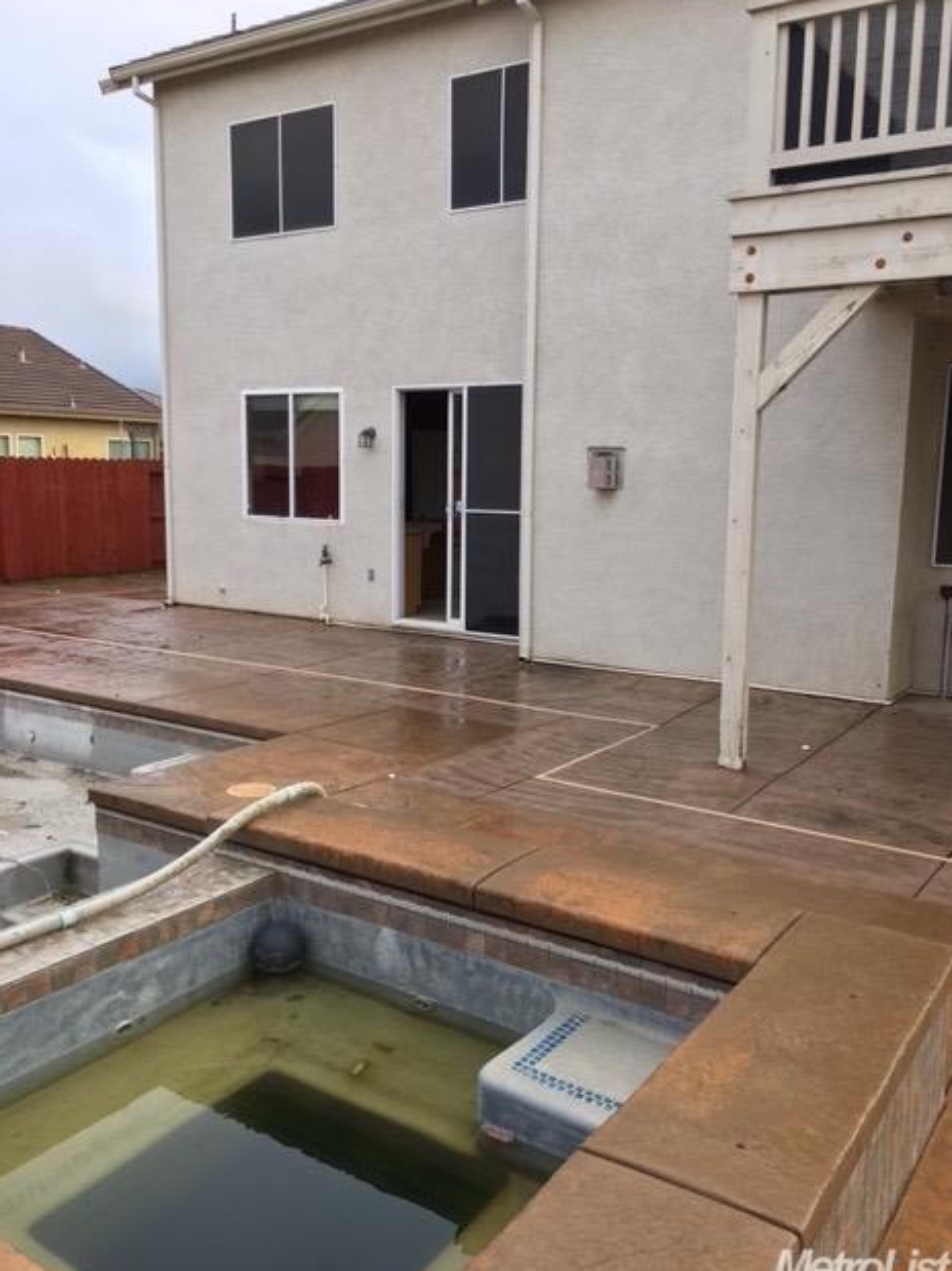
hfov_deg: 46.8
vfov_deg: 60.0
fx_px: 1100
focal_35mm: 30
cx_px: 486
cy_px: 632
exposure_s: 1/199
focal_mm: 4.15
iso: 25
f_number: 2.2
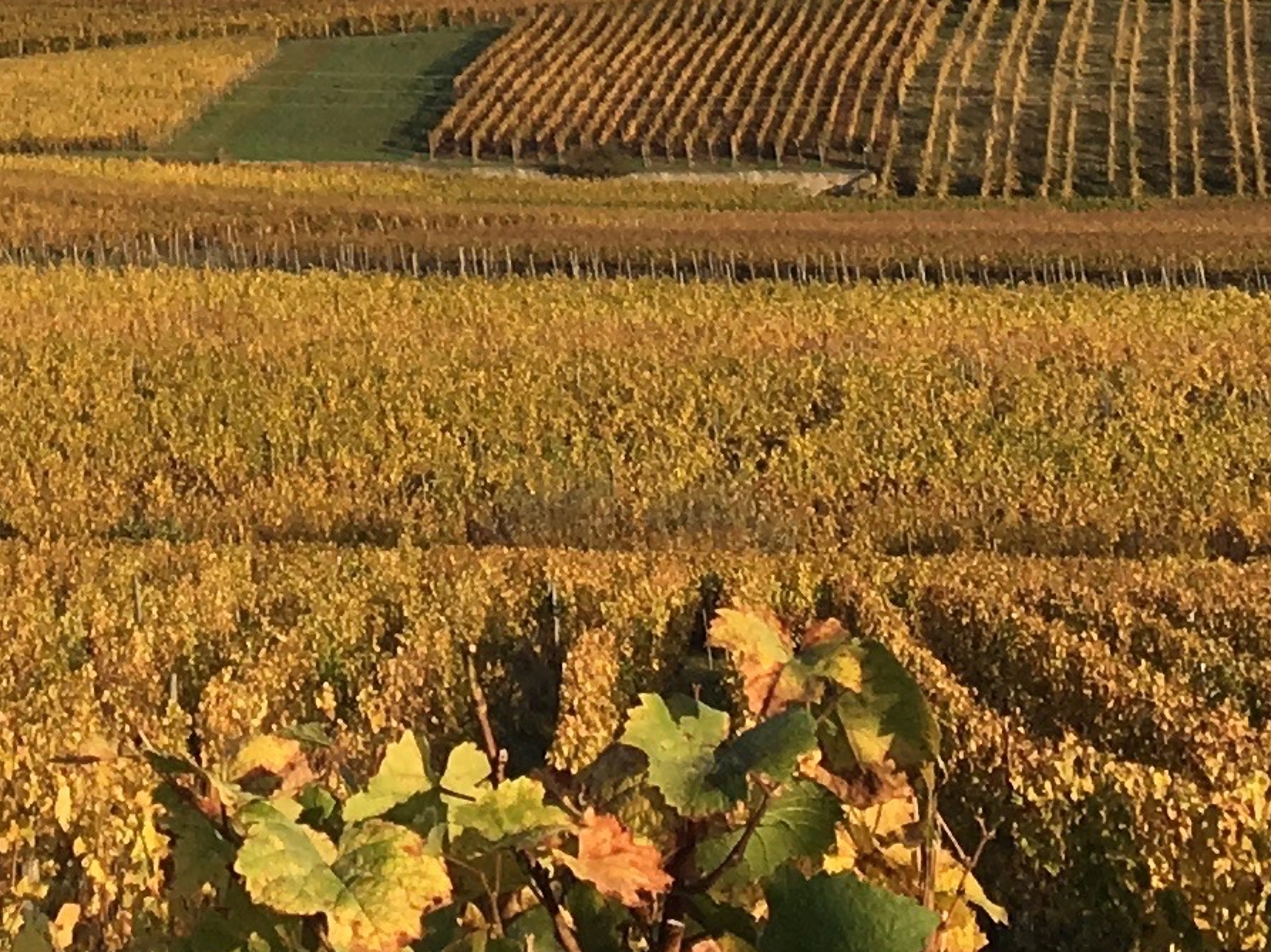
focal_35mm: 131
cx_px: -95
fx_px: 4808
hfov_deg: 14.7
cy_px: -942
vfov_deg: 10.4
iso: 25
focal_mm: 4.15
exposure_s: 1/927
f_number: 2.2
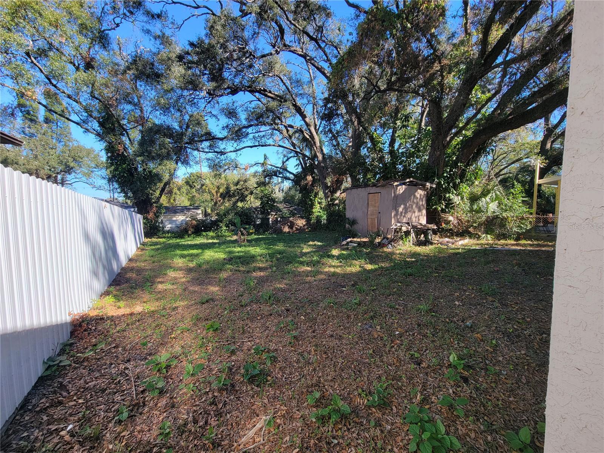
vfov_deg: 89.9
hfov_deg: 106.2
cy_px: 226
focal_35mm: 13
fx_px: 227
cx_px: 302
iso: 50
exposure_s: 1/390
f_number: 2.2
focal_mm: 2.2
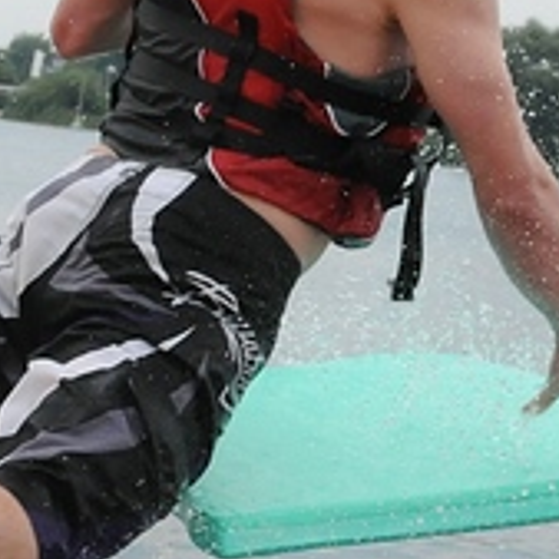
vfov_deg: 14.3
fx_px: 2229
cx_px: -205
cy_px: 361
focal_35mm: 122
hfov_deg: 13.7
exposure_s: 1/800
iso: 800
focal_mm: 18
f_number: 6.3
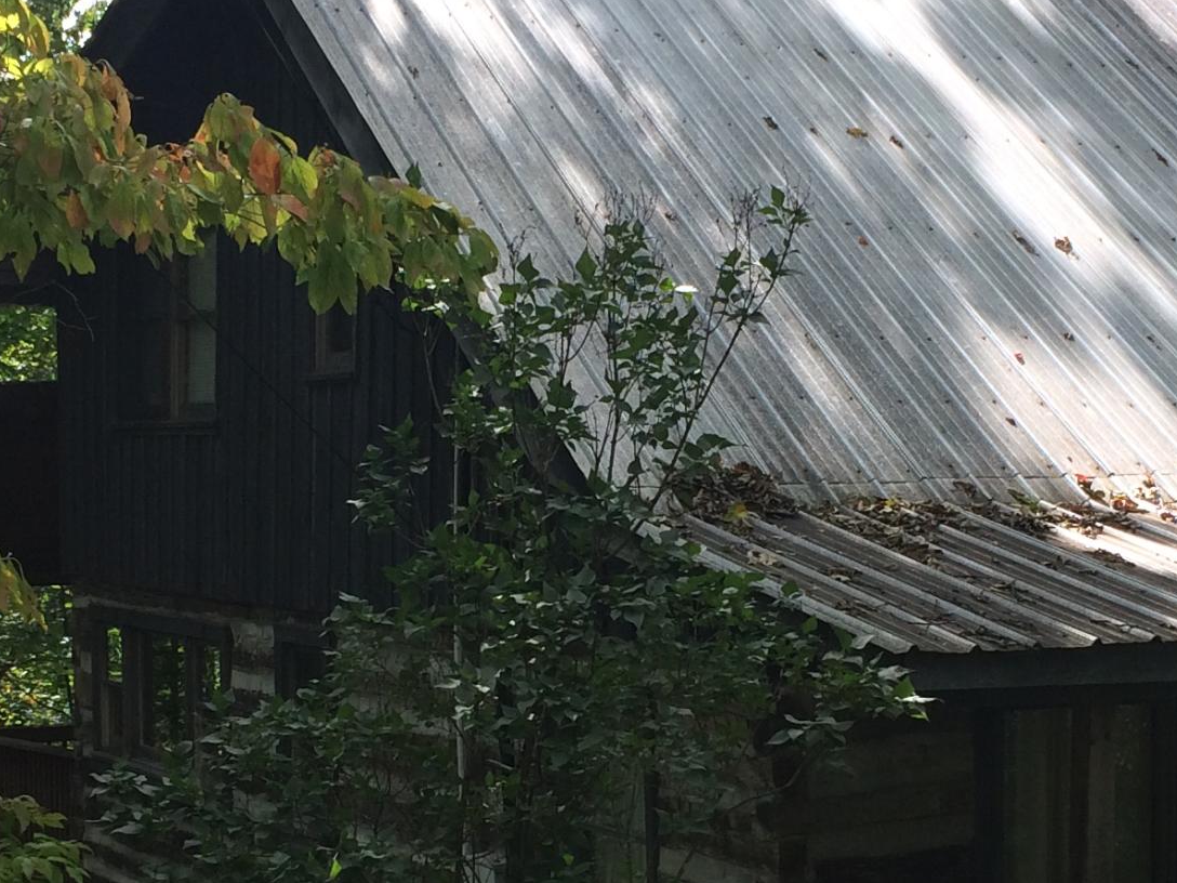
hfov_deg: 24.4
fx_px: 2720
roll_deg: +0.3
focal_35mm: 80
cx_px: 598
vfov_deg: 18.4
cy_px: 622
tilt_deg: -3.0
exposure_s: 1/488
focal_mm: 4.15
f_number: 2.2
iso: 32
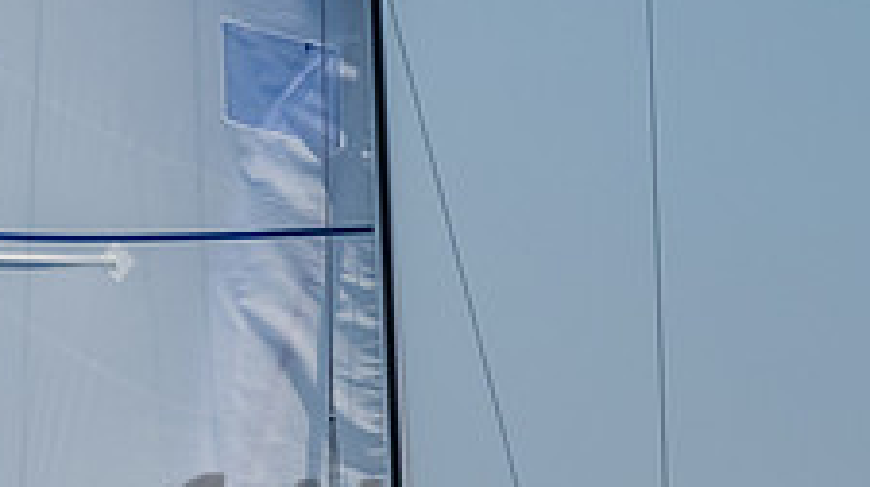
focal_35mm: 649
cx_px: -174
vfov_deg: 1.9
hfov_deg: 3.3
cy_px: 661
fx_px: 14956
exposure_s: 1/1600
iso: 640
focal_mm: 160
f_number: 14
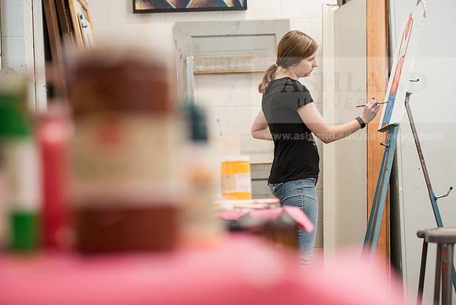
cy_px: 152
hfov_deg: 26.0
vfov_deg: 17.5
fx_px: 988
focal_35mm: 78
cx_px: 228
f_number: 3.2
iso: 800
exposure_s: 1/200
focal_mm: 78
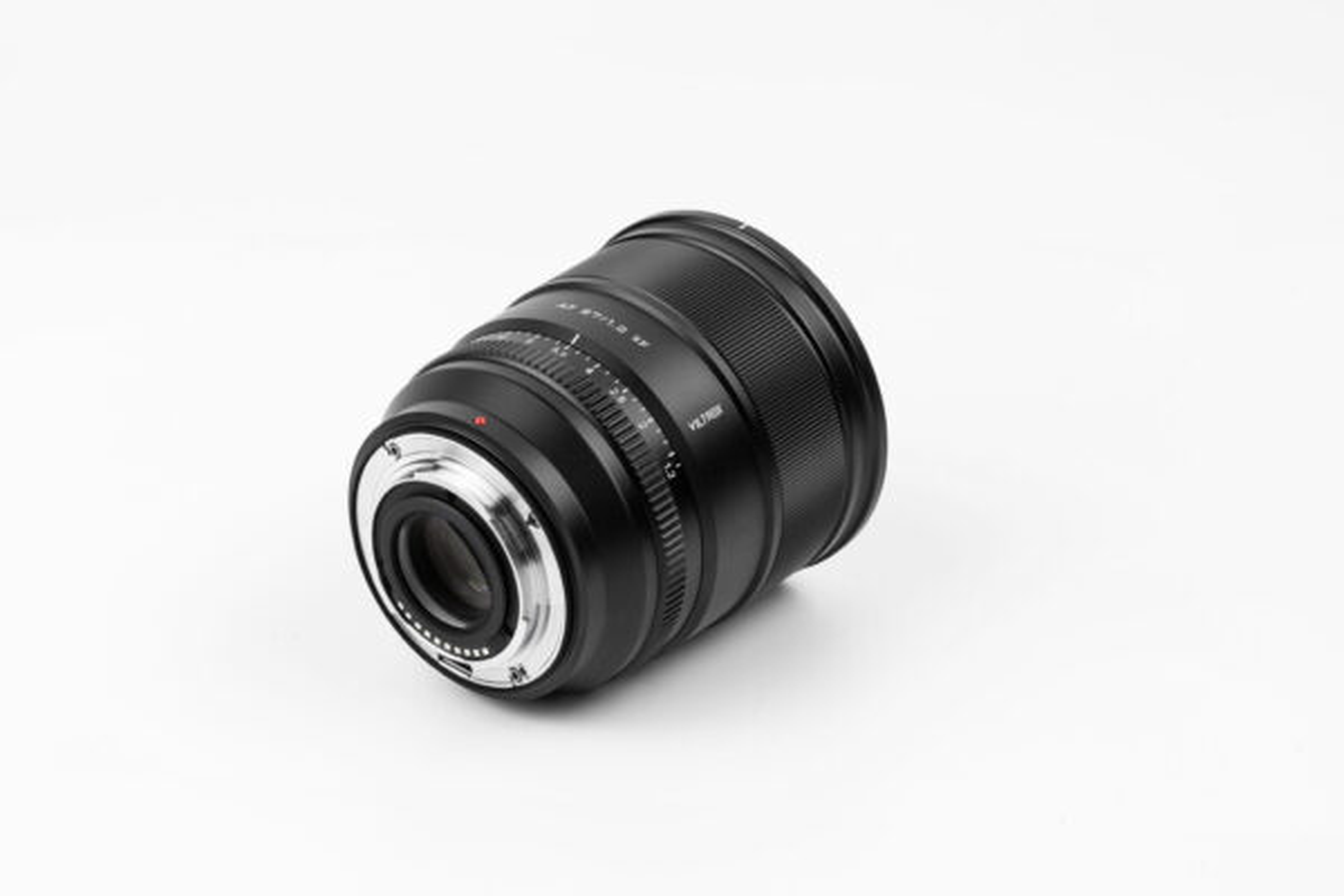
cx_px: 672
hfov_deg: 21.0
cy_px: 448
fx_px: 3621
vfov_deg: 14.1
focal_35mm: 97
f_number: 20
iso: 100
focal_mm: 97
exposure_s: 1/100
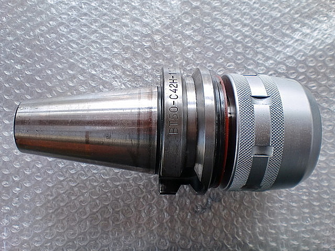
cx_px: 168
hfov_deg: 52.6
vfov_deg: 40.7
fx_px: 339
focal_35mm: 35
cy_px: 126
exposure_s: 1/100
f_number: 3.1
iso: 64
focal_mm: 6.3
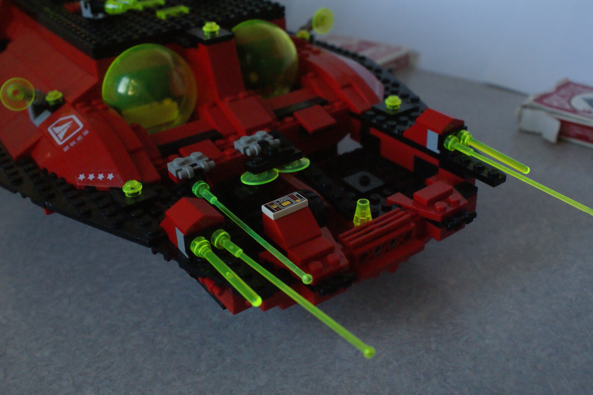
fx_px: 642
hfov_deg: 49.6
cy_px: 198
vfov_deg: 34.2
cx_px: 296
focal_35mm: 39
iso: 1600
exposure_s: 1/100
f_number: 5.6
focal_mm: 26
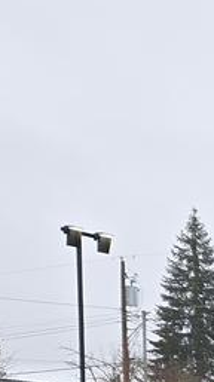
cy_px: 612
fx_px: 1265
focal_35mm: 125
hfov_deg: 7.6
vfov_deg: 15.5
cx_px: 771
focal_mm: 5.4
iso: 25
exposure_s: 1/219
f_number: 1.8
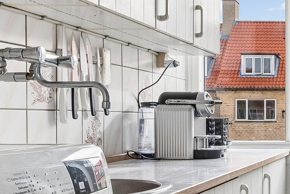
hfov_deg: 27.9
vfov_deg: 21.8
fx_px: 500
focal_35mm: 62
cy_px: 130
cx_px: 357
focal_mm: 14
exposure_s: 1/30
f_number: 13
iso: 400
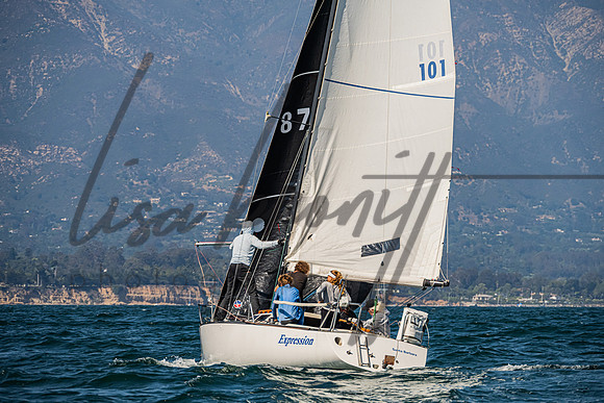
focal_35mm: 266
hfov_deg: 7.7
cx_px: 315
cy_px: 201
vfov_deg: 5.2
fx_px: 4467
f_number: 8
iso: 500
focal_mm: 230
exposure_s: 1/2500
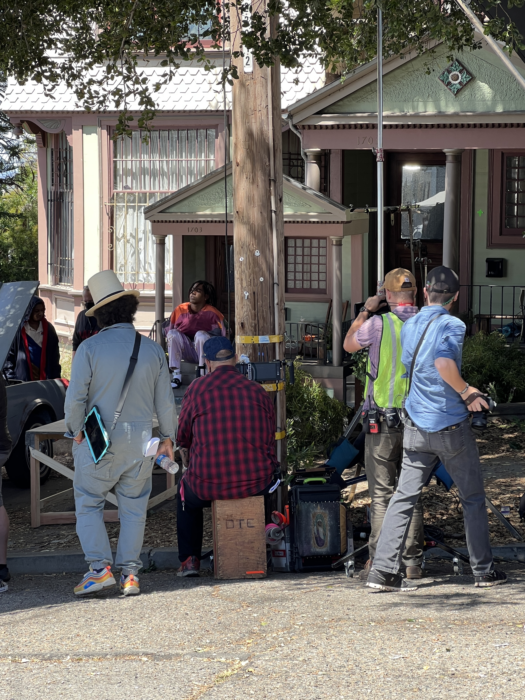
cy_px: 350
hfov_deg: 19.1
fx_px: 1557
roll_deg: +0.6
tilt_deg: -4.8
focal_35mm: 77
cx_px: 262
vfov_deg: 25.3
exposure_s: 1/99
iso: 32
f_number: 2.8
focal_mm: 9
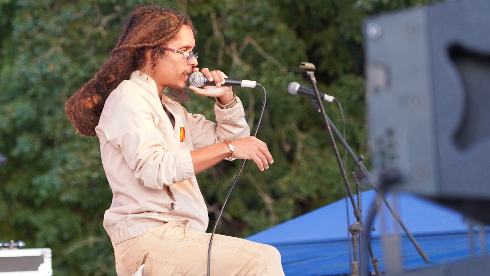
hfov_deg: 11.4
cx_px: 140
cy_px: 99
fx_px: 2456
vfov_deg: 6.4
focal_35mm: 189
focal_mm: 99
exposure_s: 1/160
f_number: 4
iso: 1600
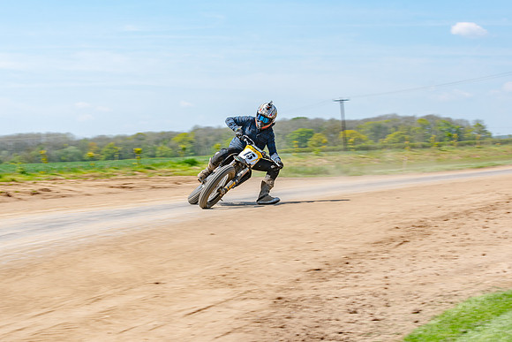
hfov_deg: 24.8
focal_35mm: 82
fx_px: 1163
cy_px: 181
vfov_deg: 16.7
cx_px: 240
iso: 100
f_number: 8
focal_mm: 70
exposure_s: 1/125
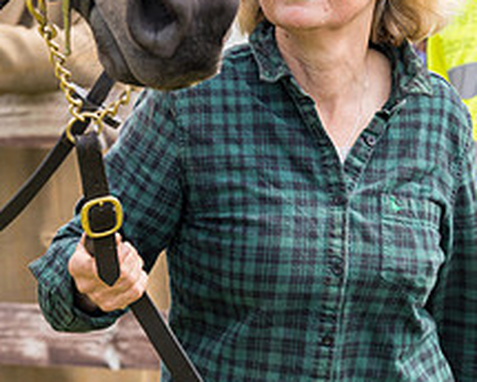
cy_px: -29
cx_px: 344
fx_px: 6423
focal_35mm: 455
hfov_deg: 4.3
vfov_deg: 3.4
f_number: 4.5
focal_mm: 135
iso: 50
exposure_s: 1/250
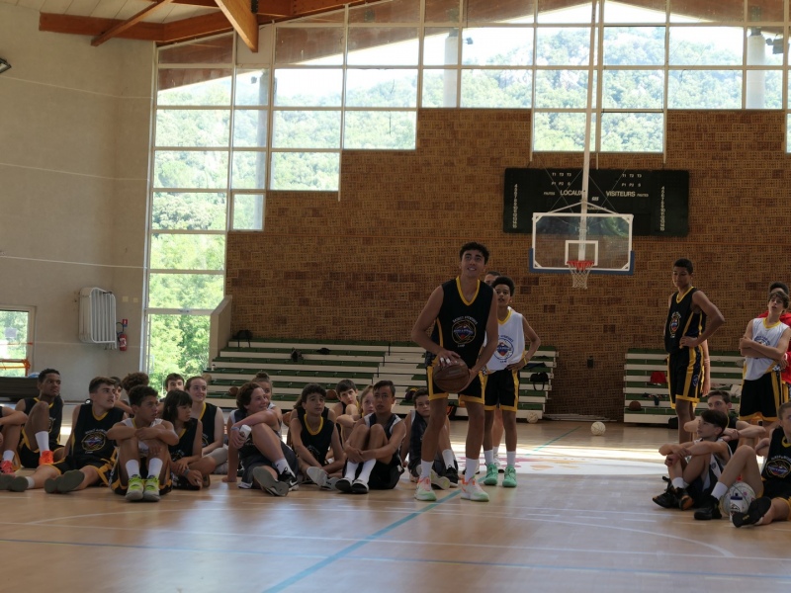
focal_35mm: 72
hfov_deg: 27.0
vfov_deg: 20.4
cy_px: 296
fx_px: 1645
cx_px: 396
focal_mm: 24.2
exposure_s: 1/125
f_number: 2.8
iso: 160
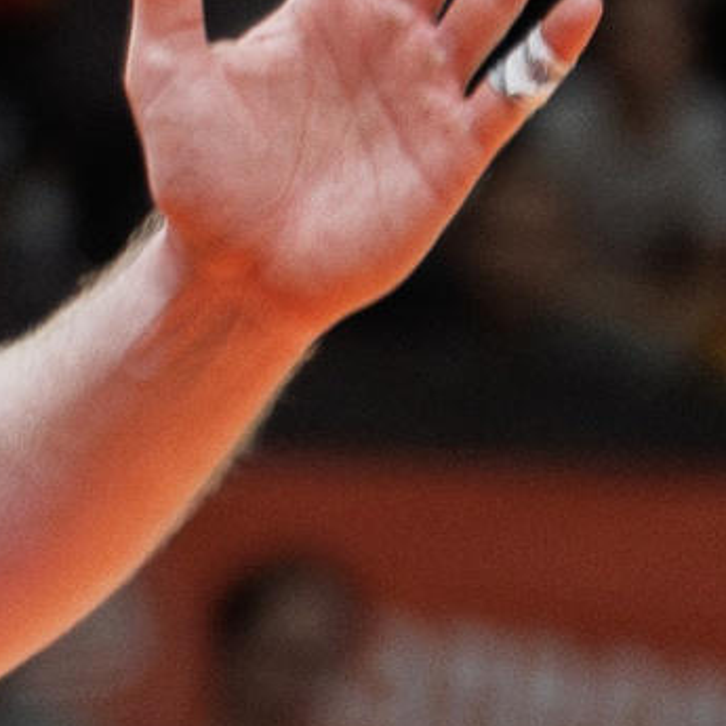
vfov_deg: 1.5
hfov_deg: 1.5
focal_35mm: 1180
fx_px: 27999
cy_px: 160
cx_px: -2680
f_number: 3.2
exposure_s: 1/1250
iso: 800
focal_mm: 122
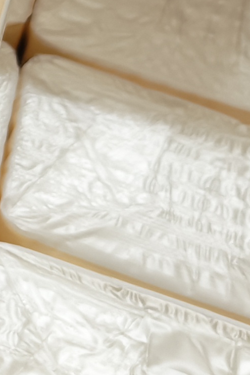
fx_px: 1374
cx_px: -306
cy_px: -13
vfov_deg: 15.2
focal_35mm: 132
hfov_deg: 9.5
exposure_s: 1/50
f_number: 1.6
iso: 640
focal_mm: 6.55
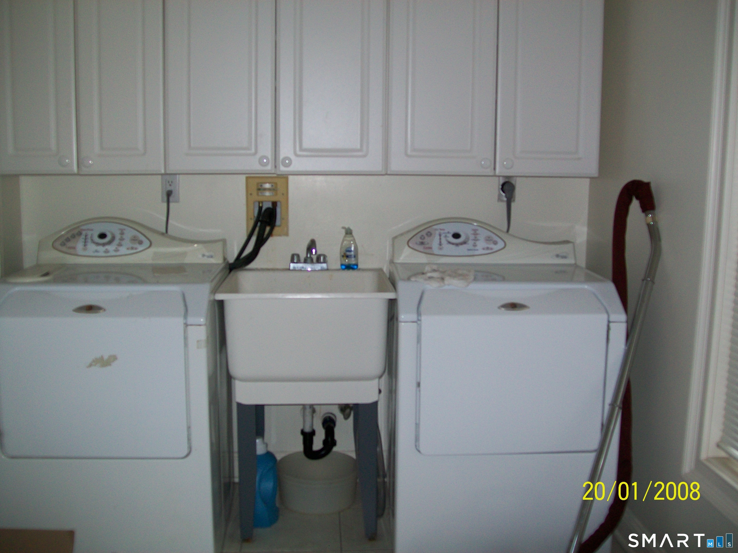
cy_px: 276
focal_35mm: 36
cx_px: 369
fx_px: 768
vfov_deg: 39.7
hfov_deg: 51.4
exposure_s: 1/60
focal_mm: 6
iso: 64
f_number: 2.7
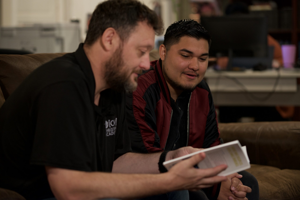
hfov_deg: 21.5
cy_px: 100
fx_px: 792
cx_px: 150
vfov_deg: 14.4
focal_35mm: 95
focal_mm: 95
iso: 1250
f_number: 2.8
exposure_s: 1/80
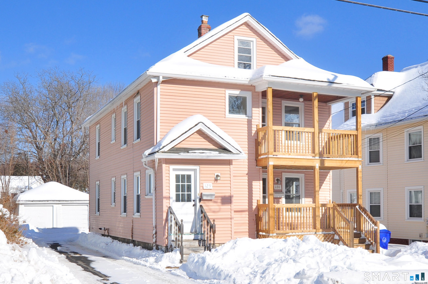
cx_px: 214
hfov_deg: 62.0
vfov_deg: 43.5
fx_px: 356
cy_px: 142
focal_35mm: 30
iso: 200
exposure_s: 1/320
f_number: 11
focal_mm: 20
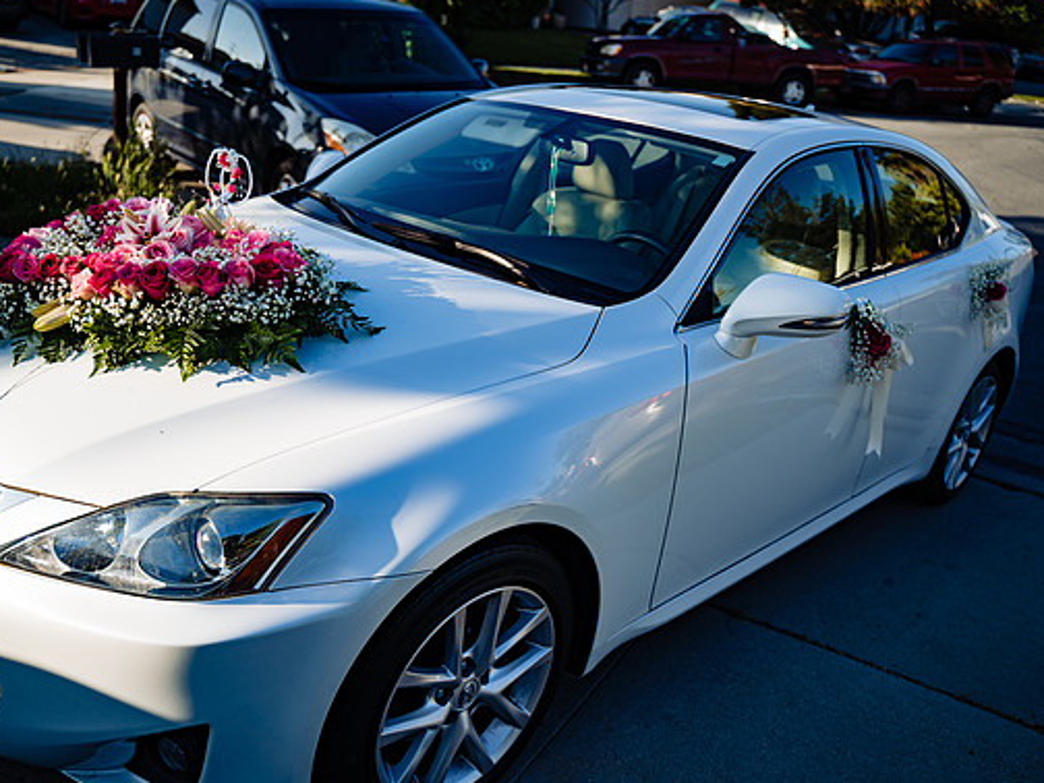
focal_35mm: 31
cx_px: 476
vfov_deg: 45.4
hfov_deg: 58.3
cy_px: 393
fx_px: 935
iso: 100
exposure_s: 1/1000
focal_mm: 28
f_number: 2.8
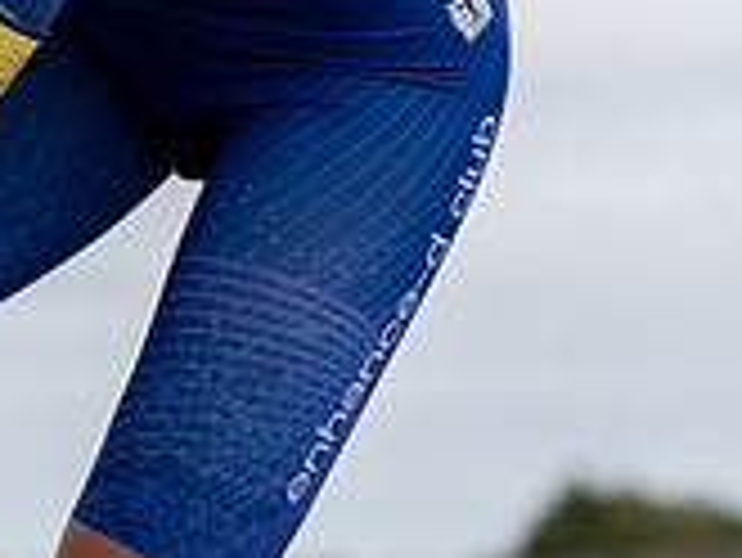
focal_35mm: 327
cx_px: -262
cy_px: 247
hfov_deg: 6.0
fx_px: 7014
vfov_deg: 4.6
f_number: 3.5
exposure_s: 1/1000
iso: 125
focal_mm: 74
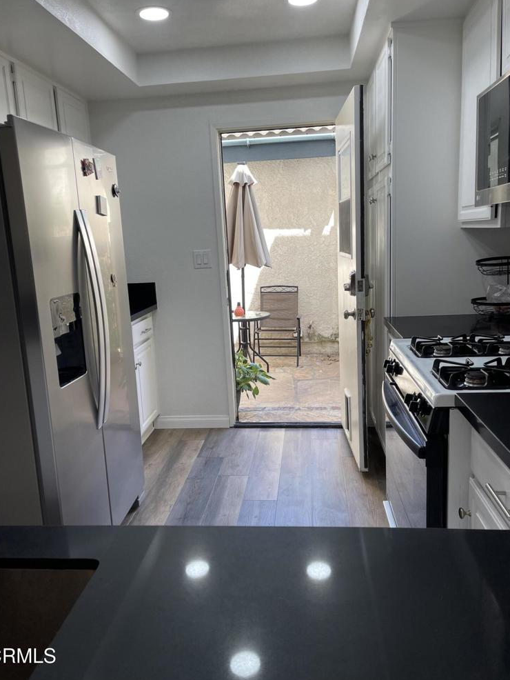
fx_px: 530
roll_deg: +3.0
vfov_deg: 65.3
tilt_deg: -11.8
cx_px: 250
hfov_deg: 51.4
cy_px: 335
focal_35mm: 27
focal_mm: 5.1
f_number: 1.6
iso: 32
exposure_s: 1/120
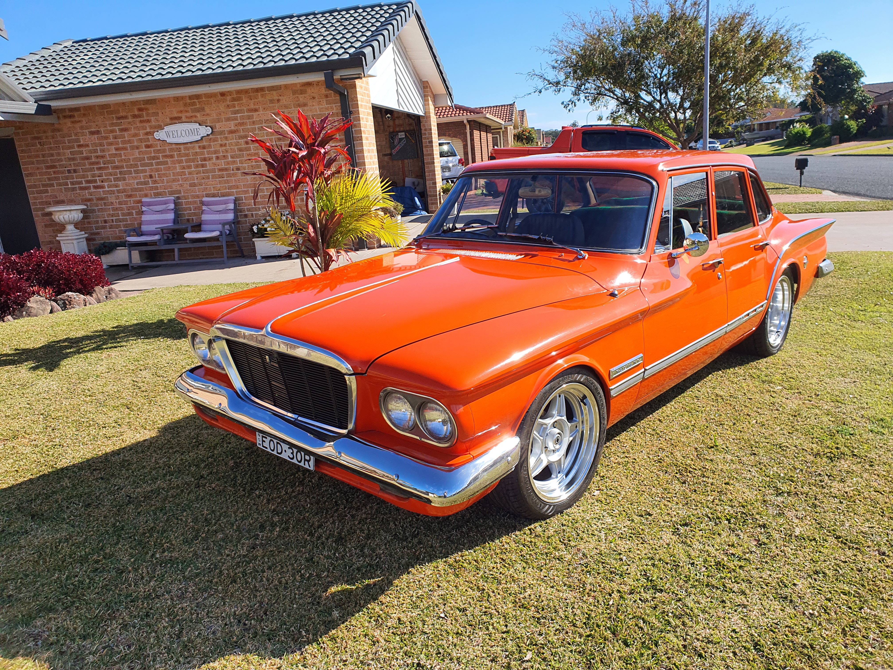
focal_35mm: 26
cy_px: 335
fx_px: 671
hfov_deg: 67.3
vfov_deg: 53.1
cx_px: 446
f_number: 2.4
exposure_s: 1/1260
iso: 50
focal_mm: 4.3
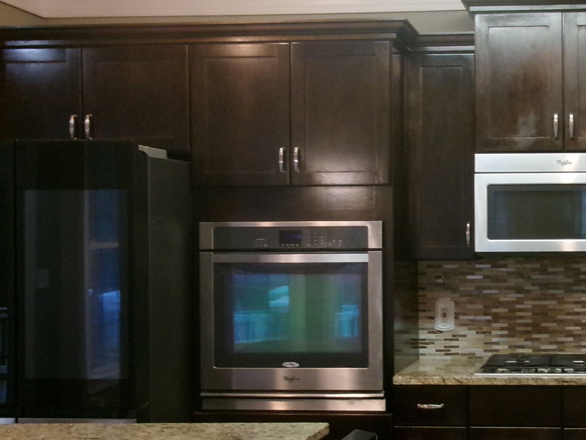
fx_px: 1067
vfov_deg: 23.3
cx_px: 526
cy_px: 240
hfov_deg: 29.5
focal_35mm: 63
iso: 400
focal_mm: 5.1
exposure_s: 1/20
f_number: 3.9
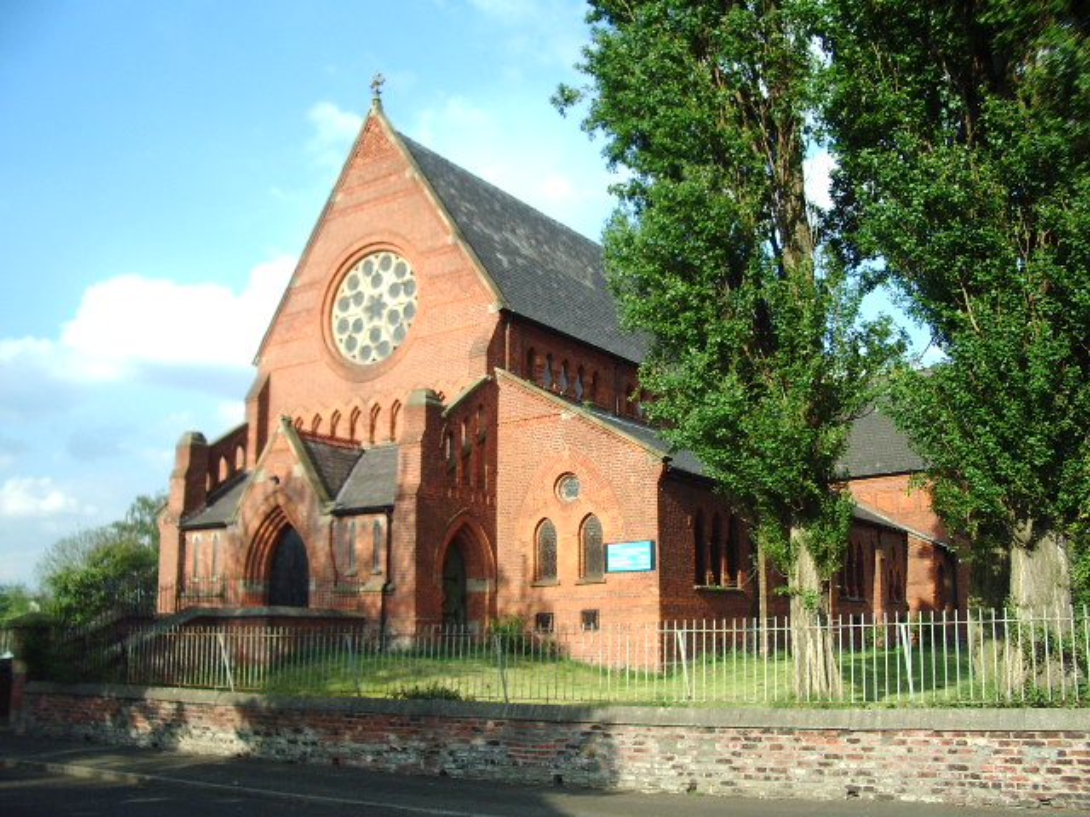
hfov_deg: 52.6
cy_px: 408
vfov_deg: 40.7
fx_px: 1102
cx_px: 545
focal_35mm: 35
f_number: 4.3
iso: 200
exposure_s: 1/500
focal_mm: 5.8
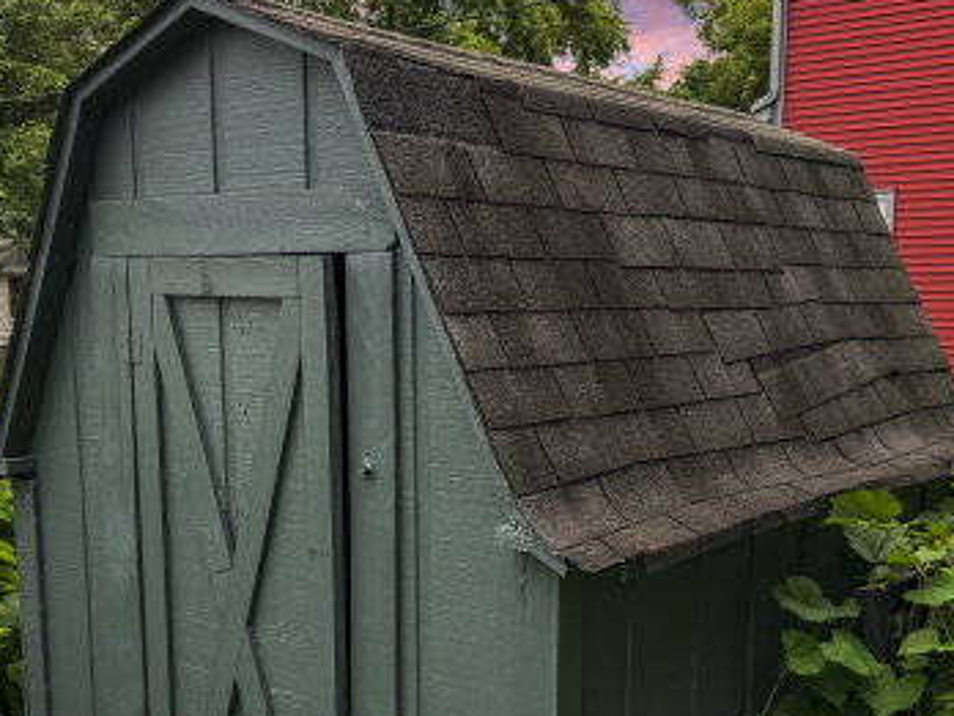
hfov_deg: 41.2
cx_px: 443
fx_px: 1268
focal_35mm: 46
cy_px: 540
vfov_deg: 31.0
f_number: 1.8
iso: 80
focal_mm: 6.76
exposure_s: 1/610
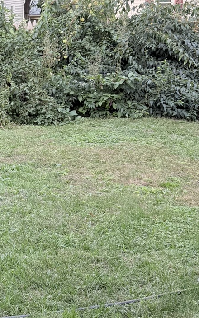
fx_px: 642
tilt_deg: -11.7
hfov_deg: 15.9
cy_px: 157
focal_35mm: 74
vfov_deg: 27.8
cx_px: -118
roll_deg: +1.0
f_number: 1.78
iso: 100
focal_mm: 6.76
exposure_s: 1/410
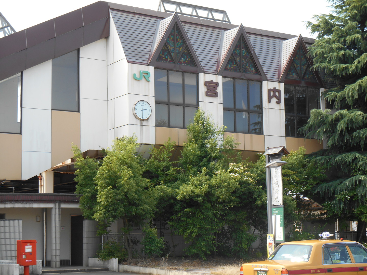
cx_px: 184
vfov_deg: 21.0
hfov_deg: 27.8
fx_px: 742
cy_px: 138
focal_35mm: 70
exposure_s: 1/160
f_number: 4.5
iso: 80
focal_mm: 12.5
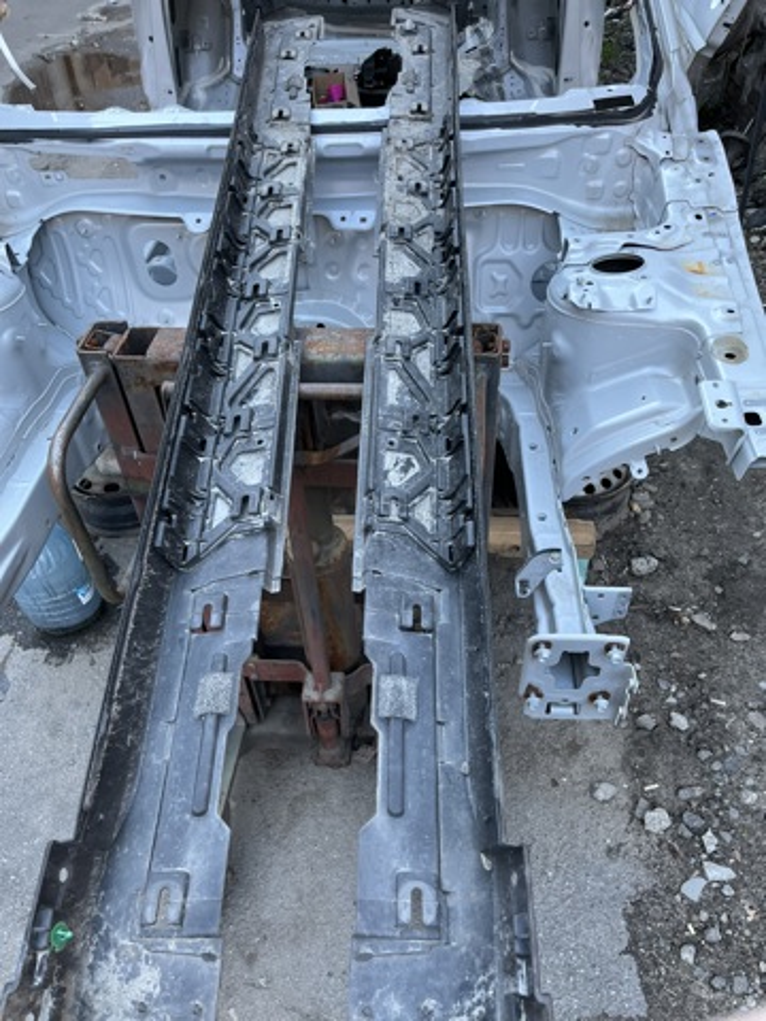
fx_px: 767
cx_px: 383
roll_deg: +1.6
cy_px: 510
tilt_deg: -44.5
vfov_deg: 67.3
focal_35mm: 26
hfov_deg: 53.1
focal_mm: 5.1
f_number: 1.6
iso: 80
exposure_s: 1/121
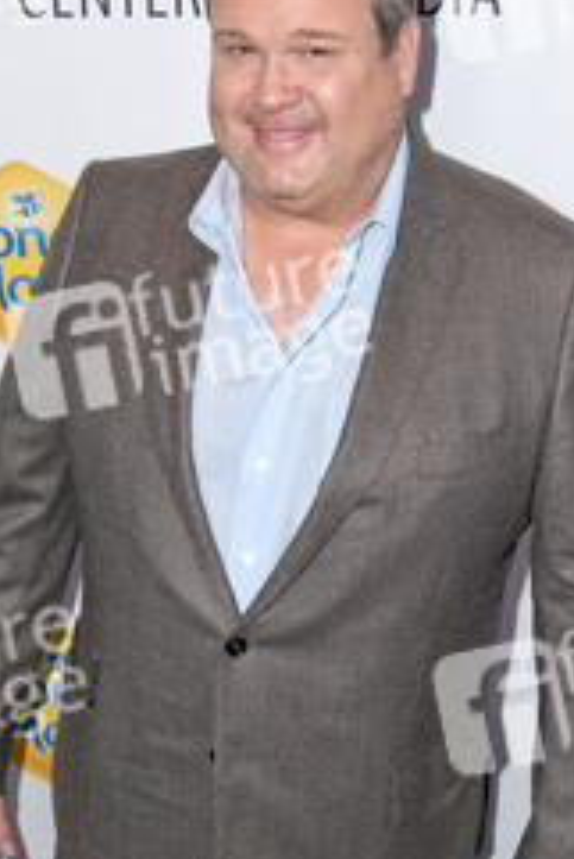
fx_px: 1504
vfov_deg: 31.8
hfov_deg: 21.6
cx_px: 294
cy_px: 513
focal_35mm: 63
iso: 500
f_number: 4.5
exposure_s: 1/400
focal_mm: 38
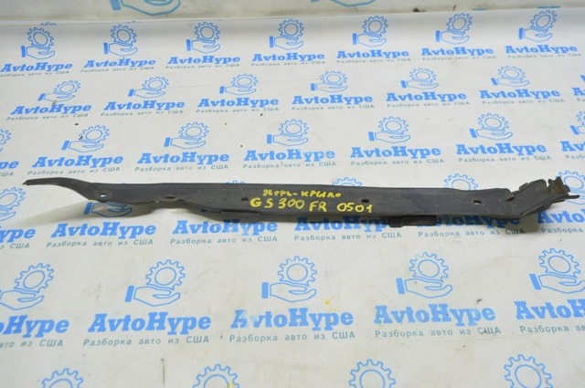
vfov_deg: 47.8
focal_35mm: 27
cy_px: 194
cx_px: 292
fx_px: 438
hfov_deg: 67.4
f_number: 5.6
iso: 400
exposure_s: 1/20
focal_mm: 18
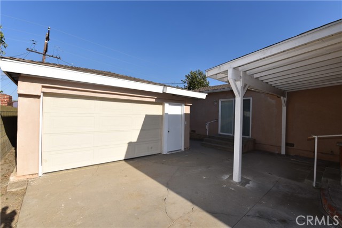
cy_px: 114
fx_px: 143
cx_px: 171
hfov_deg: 100.4
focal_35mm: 15
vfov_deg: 77.4
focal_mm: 15
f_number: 10
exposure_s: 1/200
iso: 100
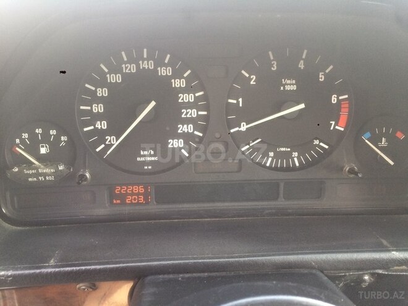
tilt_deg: -26.9
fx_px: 342
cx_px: 204
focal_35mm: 29
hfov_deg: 61.7
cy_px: 153
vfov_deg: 48.2
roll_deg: +2.7
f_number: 2.2
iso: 40
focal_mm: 4.15
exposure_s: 1/33
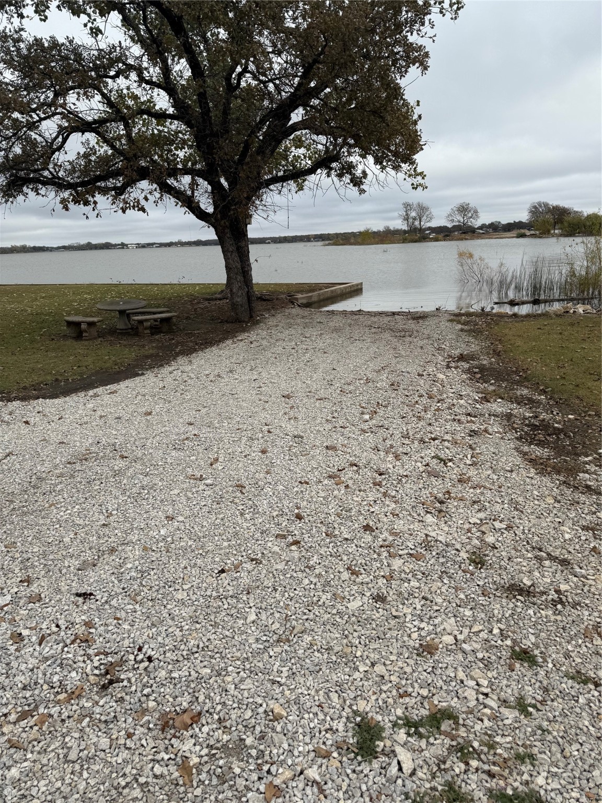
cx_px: 301
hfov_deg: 56.8
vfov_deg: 71.6
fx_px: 557
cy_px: 402
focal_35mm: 24
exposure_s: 1/4167
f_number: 1.78
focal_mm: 6.76
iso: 80
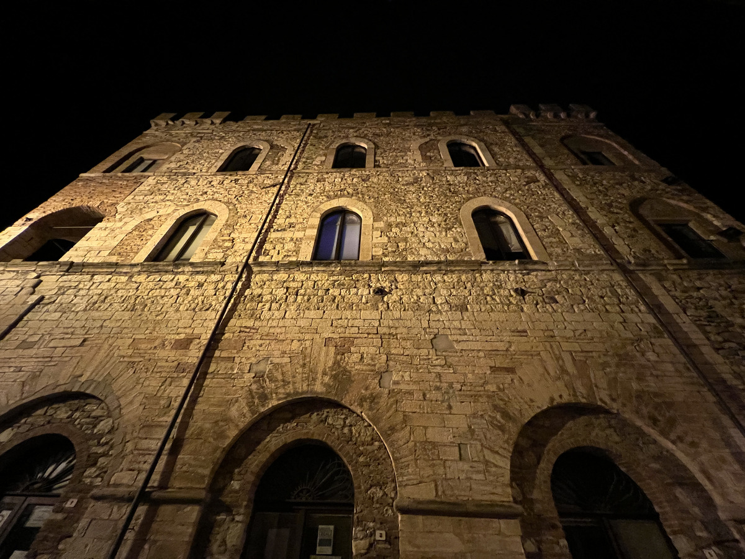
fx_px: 280
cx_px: 372
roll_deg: -1.2
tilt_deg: +43.4
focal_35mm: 13
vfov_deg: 89.9
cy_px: 280
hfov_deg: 106.2
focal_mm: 1.57
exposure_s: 1/25
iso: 1000
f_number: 1.8
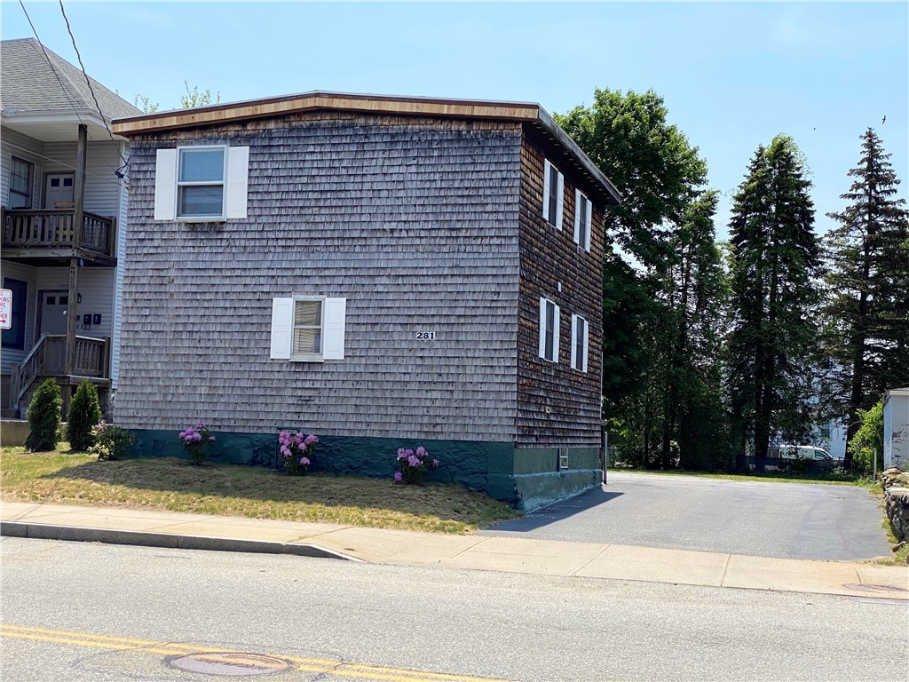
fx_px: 1365
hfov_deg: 36.8
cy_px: 341
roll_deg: -2.1
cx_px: 454
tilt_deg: +3.2
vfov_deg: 28.0
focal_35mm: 52
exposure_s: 1/2283
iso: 20
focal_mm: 6
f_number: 2
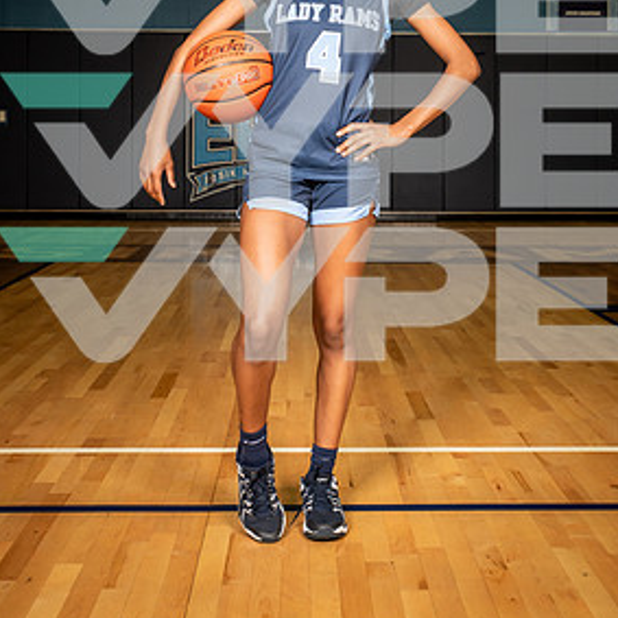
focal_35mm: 54
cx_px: 323
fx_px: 1091
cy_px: 142
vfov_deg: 31.0
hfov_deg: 31.6
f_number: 6.3
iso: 640
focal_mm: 40
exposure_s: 1/320
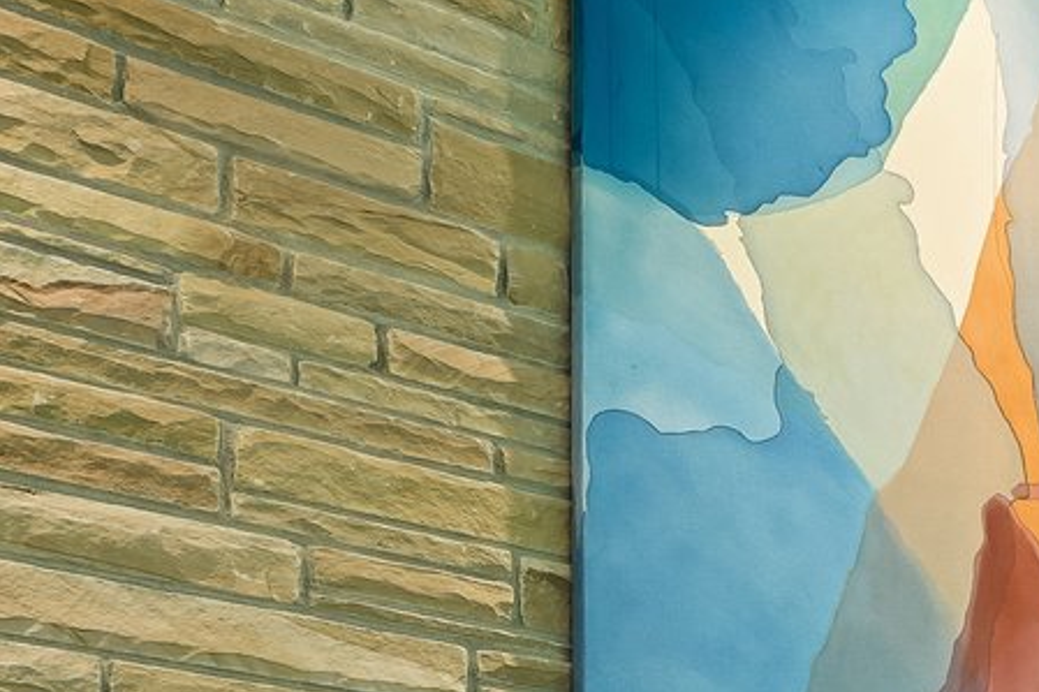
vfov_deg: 16.0
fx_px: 2106
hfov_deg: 19.3
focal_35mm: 73
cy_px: 1221
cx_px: 1958
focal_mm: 16
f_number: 8
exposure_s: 1/2.5
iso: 200
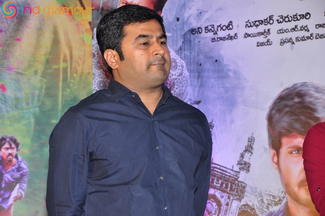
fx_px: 1420
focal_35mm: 158
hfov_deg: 13.1
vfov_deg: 8.7
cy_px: 108
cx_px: 162
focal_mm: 105
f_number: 8
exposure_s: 1/125
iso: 400
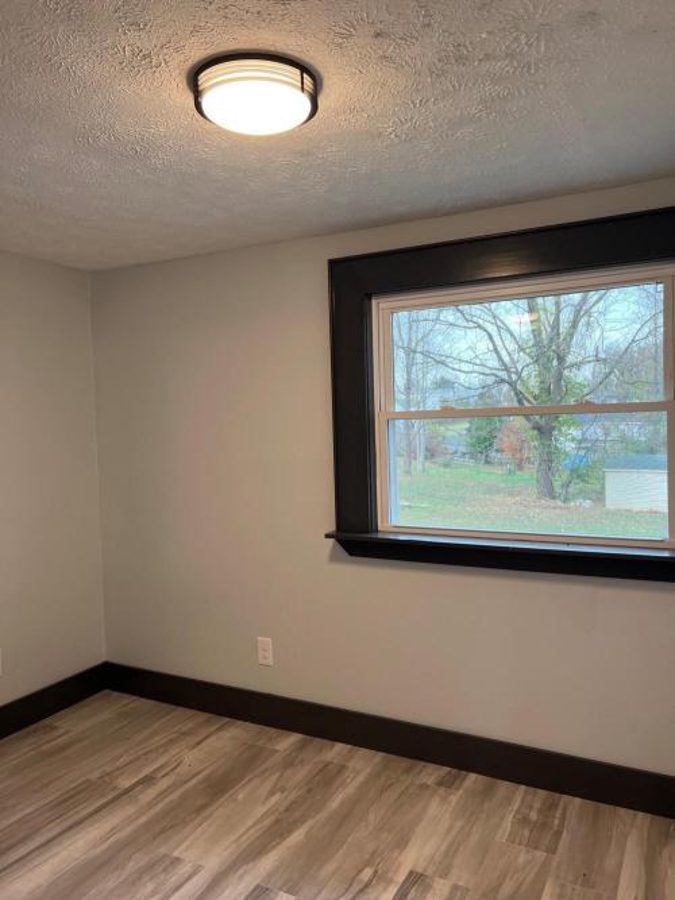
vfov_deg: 67.3
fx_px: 676
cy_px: 450
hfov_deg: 53.0
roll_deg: +1.8
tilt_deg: -3.7
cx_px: 338
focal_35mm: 26
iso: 100
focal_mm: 5.7
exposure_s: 1/120
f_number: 1.5
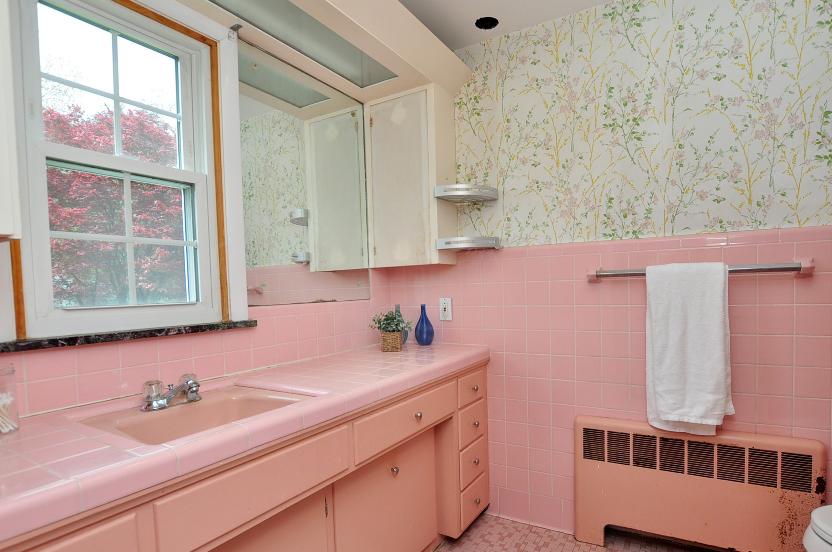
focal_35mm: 18
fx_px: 415
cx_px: 440
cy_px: 299
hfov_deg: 90.0
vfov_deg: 67.1
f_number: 5
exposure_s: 1/125
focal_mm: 10
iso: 200
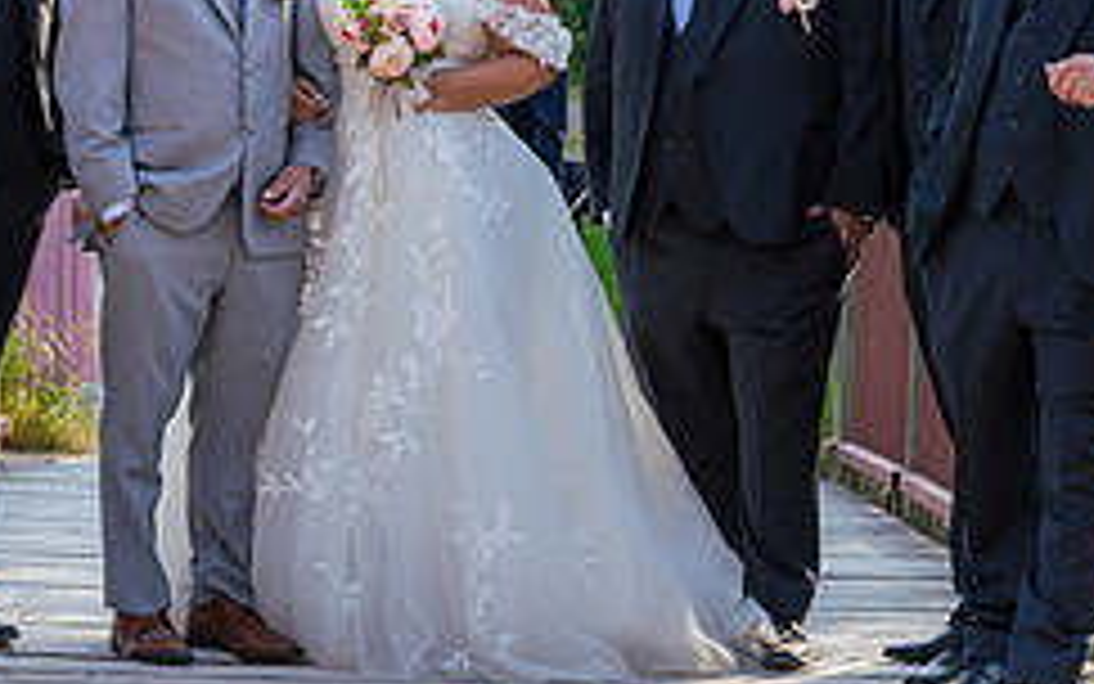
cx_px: 378
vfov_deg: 8.4
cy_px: 173
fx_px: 4652
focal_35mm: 156
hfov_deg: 13.4
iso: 250
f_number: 5
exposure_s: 1/250
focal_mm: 64
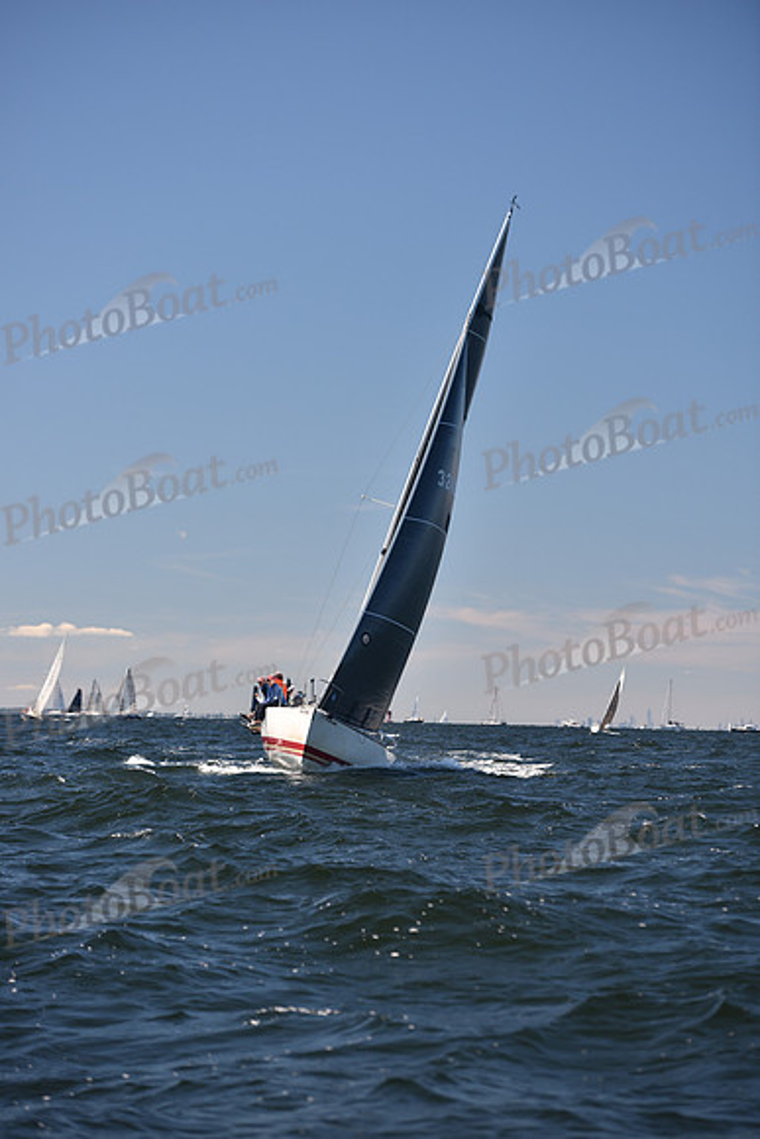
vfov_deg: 18.3
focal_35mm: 112
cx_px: 380
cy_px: 570
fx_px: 3544
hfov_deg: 12.2
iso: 200
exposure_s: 1/1000
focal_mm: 112
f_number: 3.5
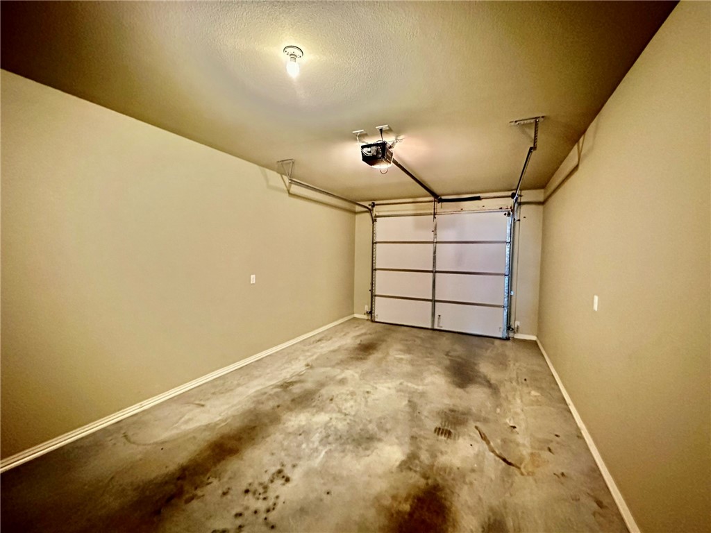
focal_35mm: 14
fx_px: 288
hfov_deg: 102.1
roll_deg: -0.6
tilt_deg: -1.7
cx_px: 356
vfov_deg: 85.7
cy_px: 266
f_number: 2.2
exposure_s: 1/40
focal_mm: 2.22
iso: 1250
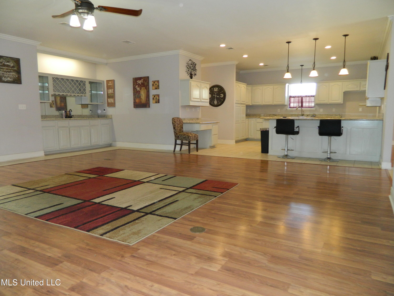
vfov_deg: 54.9
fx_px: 285
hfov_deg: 69.4
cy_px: 148
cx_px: 197
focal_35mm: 25
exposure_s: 1/30
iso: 220
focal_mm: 4.5
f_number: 3.1
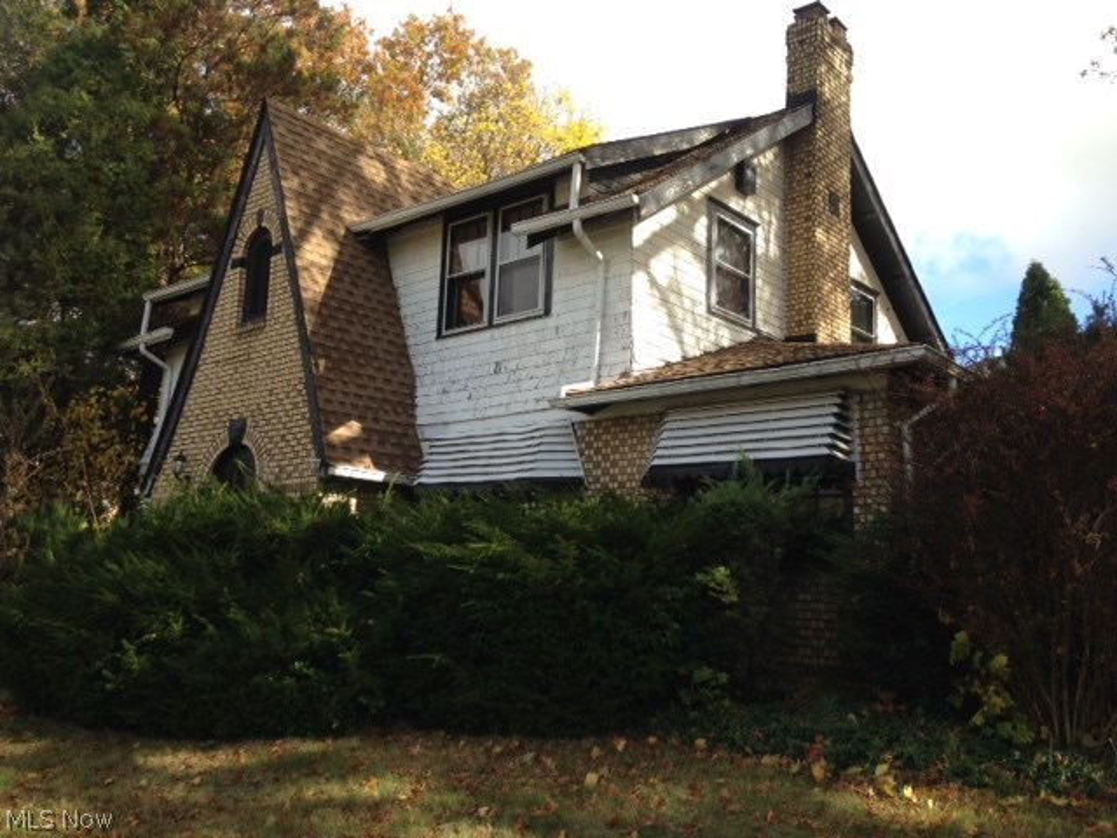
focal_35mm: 33
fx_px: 1065
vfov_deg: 42.9
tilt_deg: +12.9
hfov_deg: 55.4
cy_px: 419
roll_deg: -1.2
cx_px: 558
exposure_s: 1/542
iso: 50
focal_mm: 4.12
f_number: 2.4
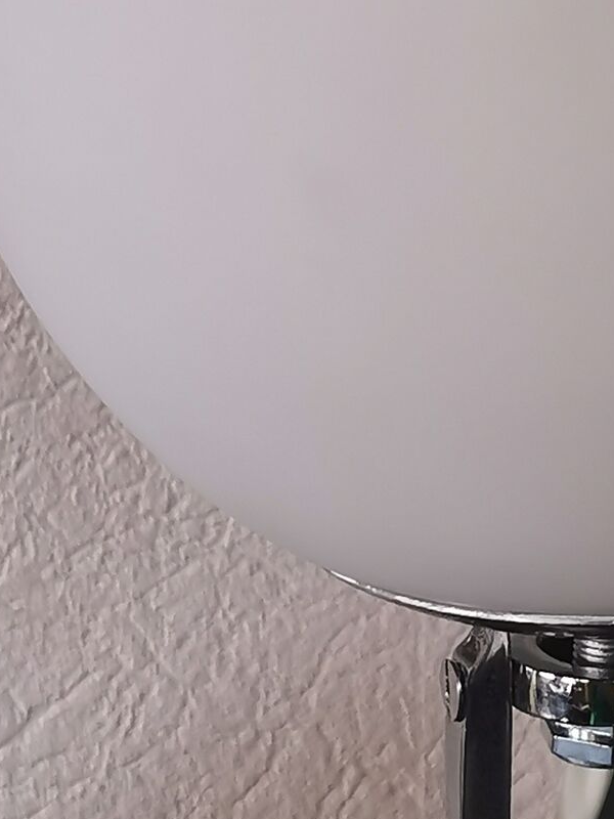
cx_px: 575
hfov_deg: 12.8
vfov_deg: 16.8
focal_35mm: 115
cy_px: 7
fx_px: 2720
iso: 200
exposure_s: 1/100
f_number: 1.8
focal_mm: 5.58
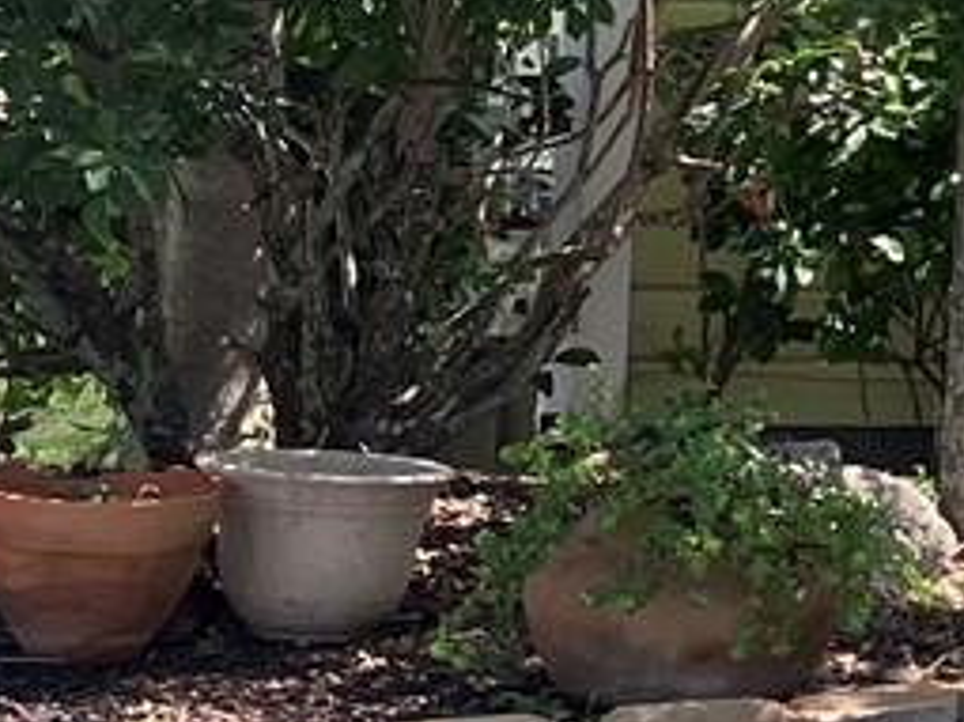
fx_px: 4899
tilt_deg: +1.5
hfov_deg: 9.2
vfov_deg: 8.4
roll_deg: -1.4
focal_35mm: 176
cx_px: 2794
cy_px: 140
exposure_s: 1/342
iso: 32
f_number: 1.8
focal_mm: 3.99
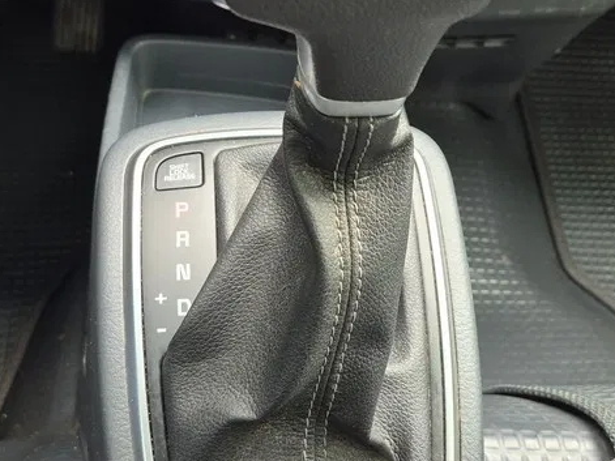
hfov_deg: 38.2
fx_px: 888
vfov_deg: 29.1
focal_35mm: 50
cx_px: 300
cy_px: 206
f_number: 1.8
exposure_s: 1/120
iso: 200
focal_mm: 5.4
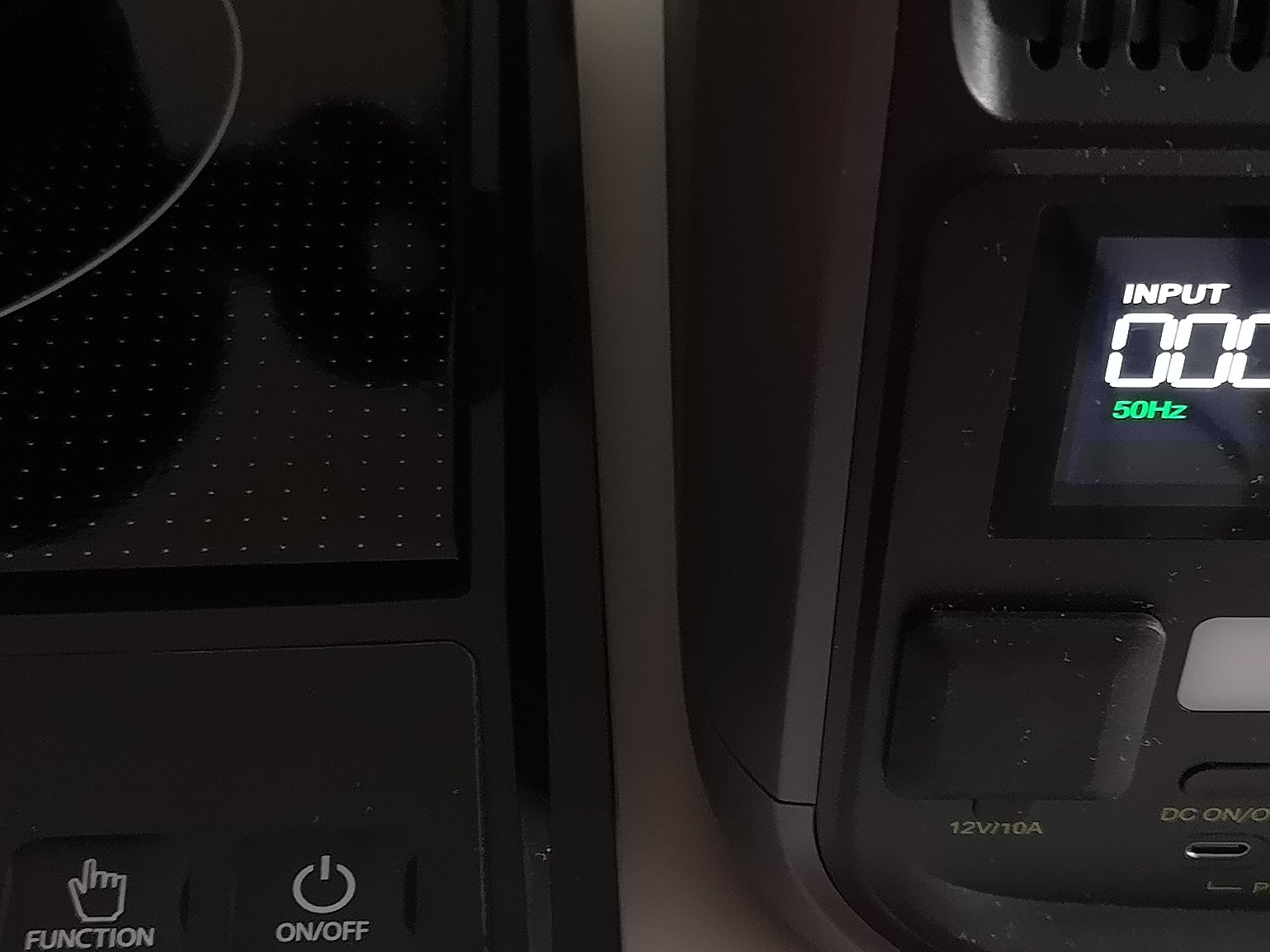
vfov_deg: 22.9
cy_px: 502
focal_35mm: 64
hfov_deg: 30.3
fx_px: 2348
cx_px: 629
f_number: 1.8
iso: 640
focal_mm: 5.58
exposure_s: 1/20
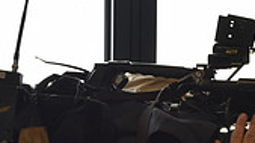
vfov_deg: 7.9
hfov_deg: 13.4
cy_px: 214
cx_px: 391
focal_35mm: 151
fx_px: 1021
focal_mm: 42
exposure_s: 1/100
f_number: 5
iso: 400
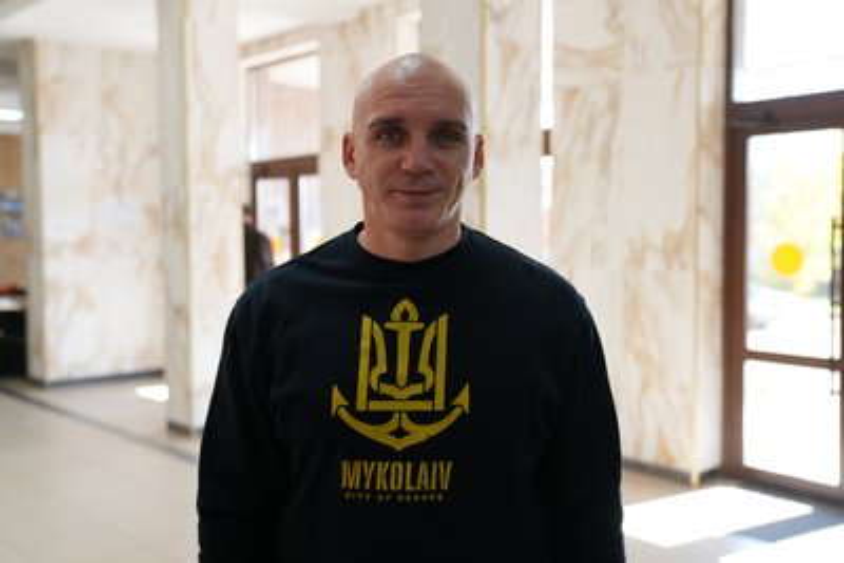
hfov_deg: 50.7
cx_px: 422
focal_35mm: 38
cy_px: 282
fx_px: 891
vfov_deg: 35.1
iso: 320
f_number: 3.2
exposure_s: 1/125
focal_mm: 38
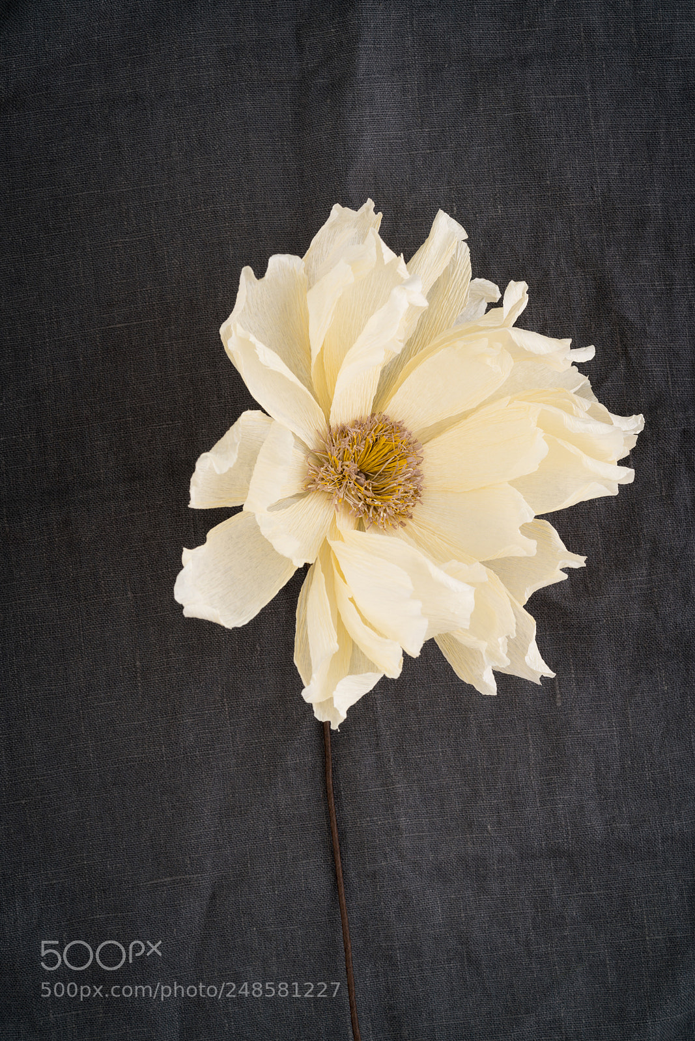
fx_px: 2605
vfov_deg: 22.6
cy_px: 520
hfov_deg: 15.2
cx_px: 348
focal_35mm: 90
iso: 100
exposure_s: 1/125
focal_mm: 90
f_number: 8
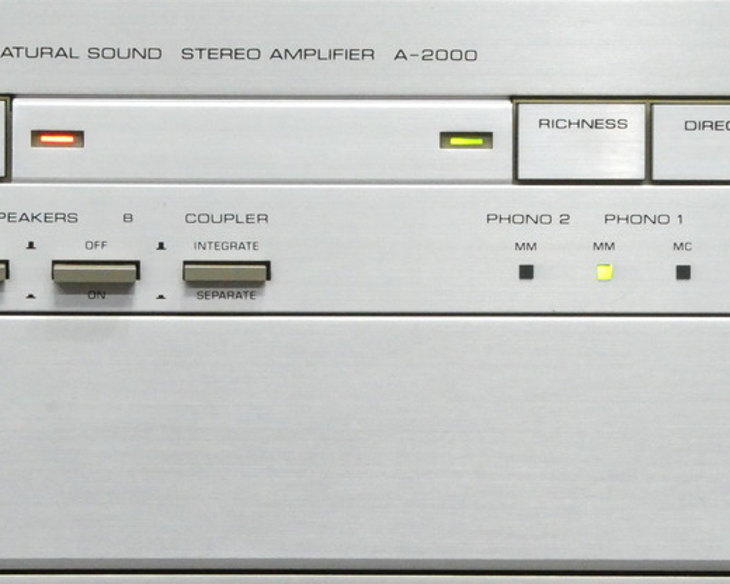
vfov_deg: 5.7
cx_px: 198
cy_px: 379
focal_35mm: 272
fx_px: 5877
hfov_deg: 7.1
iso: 1600
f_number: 6.3
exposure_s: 1/50
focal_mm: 27.1
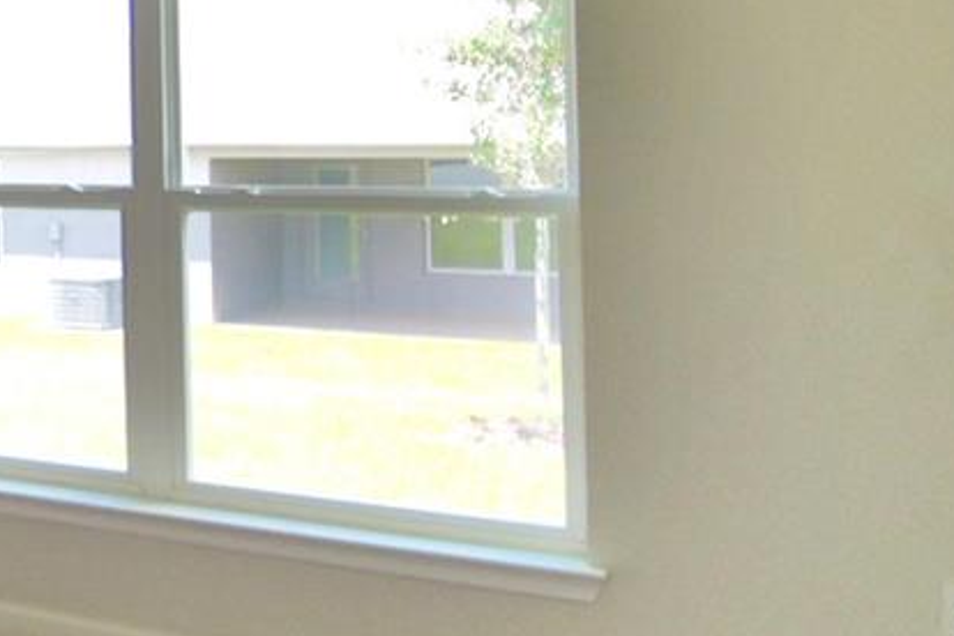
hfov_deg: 24.0
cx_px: -599
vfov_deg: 23.0
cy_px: 113
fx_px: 1537
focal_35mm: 58
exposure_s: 1/125
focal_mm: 10
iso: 220
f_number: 4.5
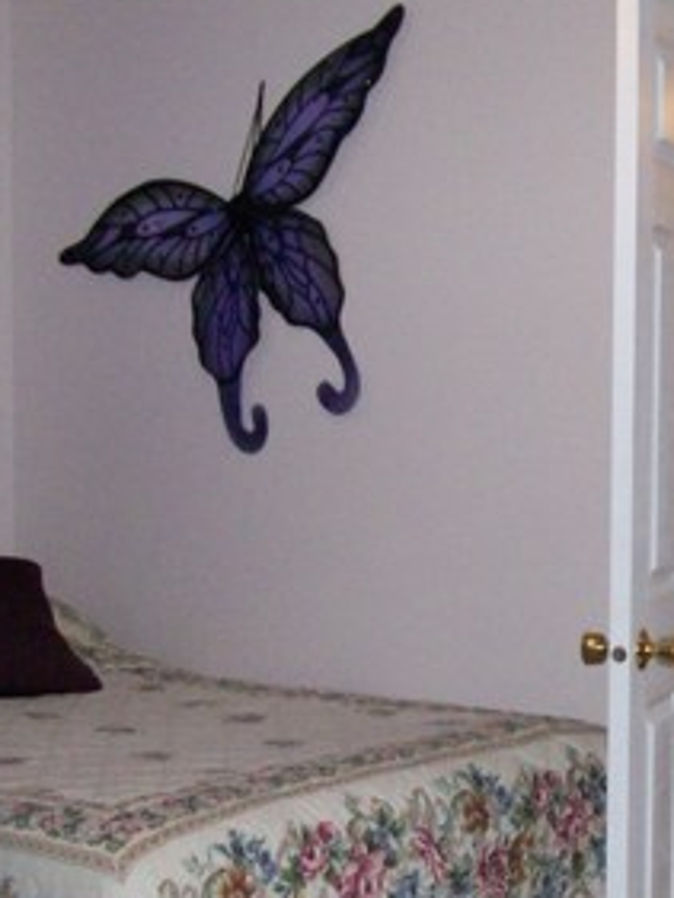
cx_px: 524
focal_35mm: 82
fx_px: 2127
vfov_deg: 23.7
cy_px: 591
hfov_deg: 17.9
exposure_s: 1/64
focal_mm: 6
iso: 200
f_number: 2.7
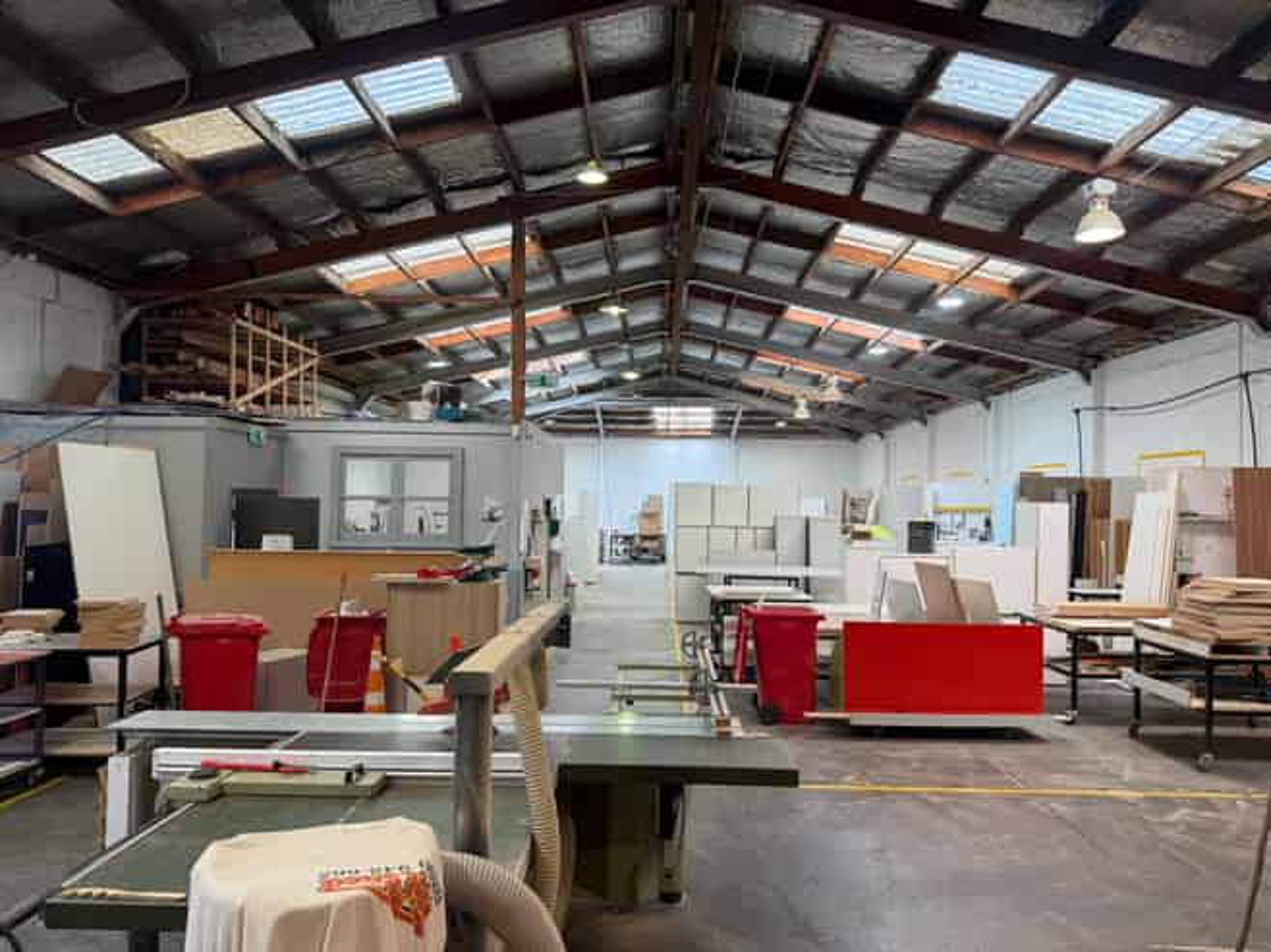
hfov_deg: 71.6
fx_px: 881
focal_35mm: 24
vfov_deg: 56.8
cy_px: 476
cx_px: 636
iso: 64
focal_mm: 6.8
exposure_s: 1/100
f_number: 1.8
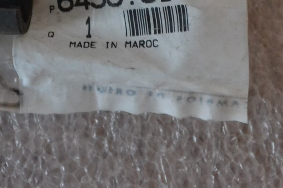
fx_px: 1187
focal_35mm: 151
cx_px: 128
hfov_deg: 13.6
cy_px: 10
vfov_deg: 9.0
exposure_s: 1/20
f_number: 5.3
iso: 3200
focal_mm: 48
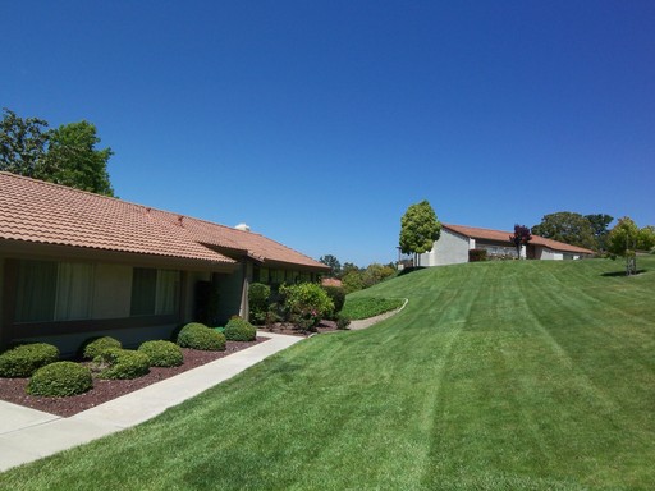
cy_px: 246
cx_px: 328
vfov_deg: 58.9
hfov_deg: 73.9
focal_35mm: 23
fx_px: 435
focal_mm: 3.8
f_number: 5.6
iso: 50
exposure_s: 1/320
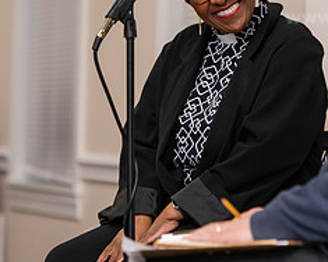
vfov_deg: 5.5
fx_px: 2747
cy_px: 47
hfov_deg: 6.8
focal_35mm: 283
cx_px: 222
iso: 2000
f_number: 3.2
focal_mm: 122
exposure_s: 1/160
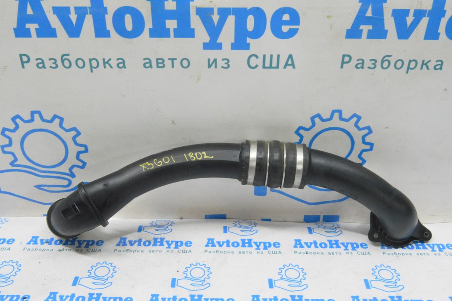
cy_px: 150
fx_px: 452
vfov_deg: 36.8
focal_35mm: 36
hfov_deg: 53.2
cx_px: 226
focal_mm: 24
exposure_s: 1/15
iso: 6400
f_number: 20
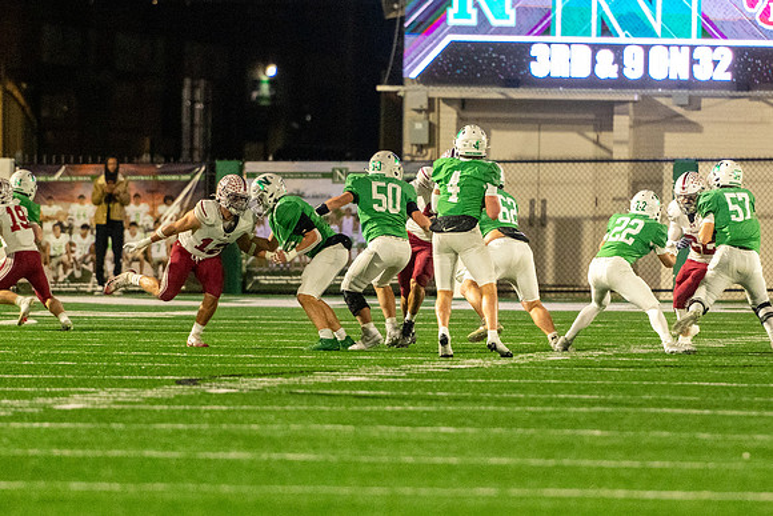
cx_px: 429
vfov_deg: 3.3
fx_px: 8875
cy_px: 236
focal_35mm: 413
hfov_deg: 5.0
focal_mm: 200
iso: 3200
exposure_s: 1/800
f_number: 2.8
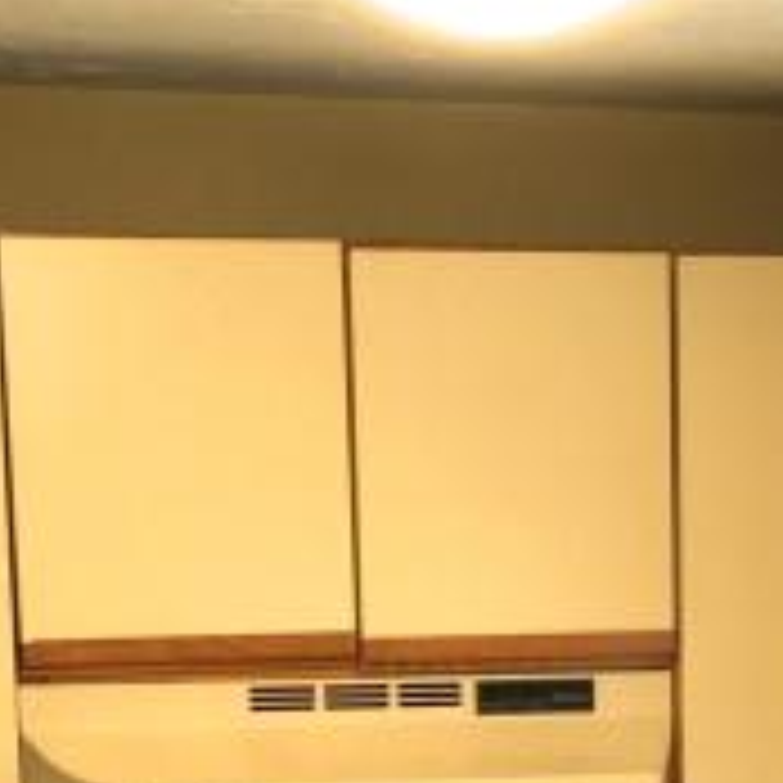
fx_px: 3864
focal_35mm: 151
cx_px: 626
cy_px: 1426
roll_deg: +0.6
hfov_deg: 11.5
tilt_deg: -10.1
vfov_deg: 10.8
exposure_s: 1/30
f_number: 2.2
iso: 40
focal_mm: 4.15
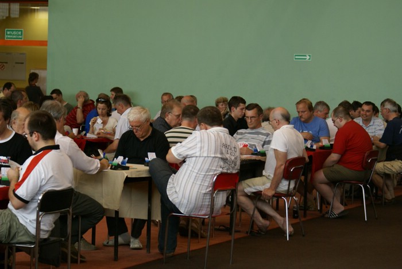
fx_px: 1173
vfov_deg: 13.1
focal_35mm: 105
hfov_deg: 19.4
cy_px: 134
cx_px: 201
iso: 400
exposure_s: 1/100
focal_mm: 70
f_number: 5.6
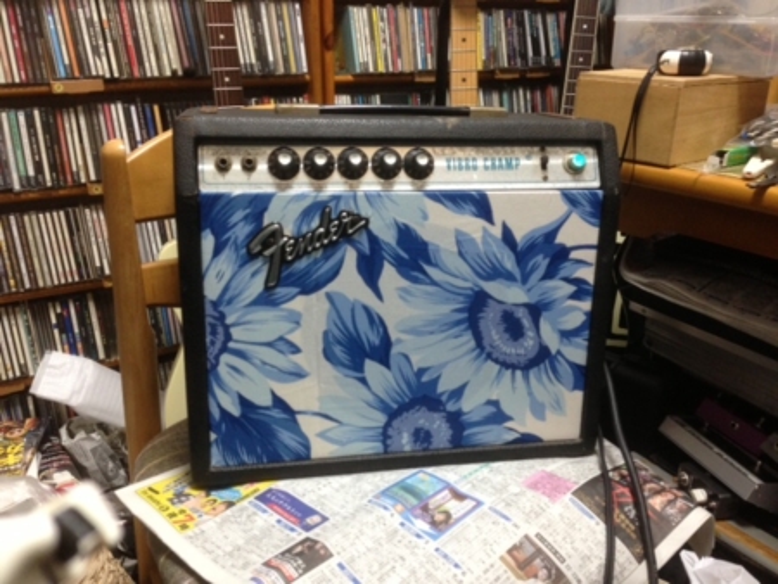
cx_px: 389
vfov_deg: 43.0
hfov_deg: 55.3
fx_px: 742
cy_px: 292
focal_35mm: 33
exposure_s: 1/20
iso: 160
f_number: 2.4
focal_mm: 4.13
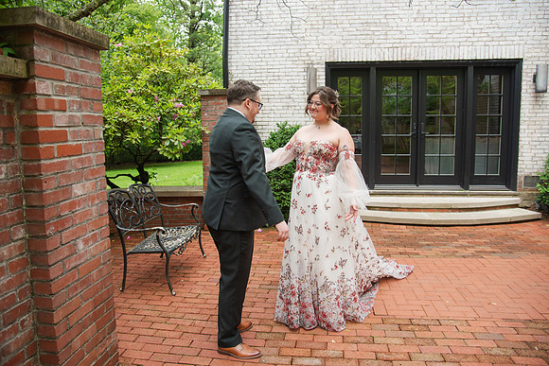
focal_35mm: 26
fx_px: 404
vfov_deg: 48.7
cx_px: 269
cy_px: 168
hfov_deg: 68.4
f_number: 4
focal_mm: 24
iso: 250
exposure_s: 1/400
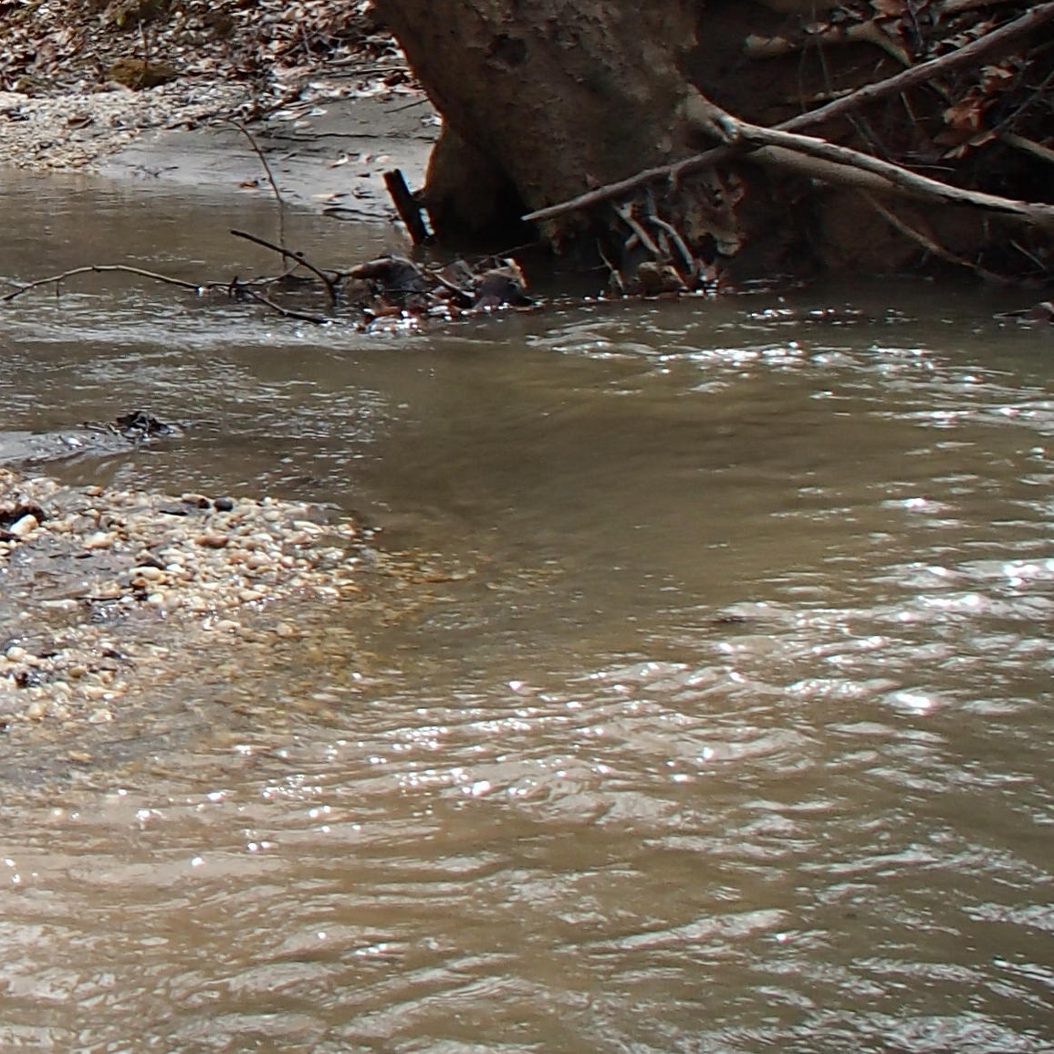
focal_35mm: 85
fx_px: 2928
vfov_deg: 20.1
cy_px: 186
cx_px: -366
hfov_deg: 18.7
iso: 100
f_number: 3.9
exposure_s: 1/320
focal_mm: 5
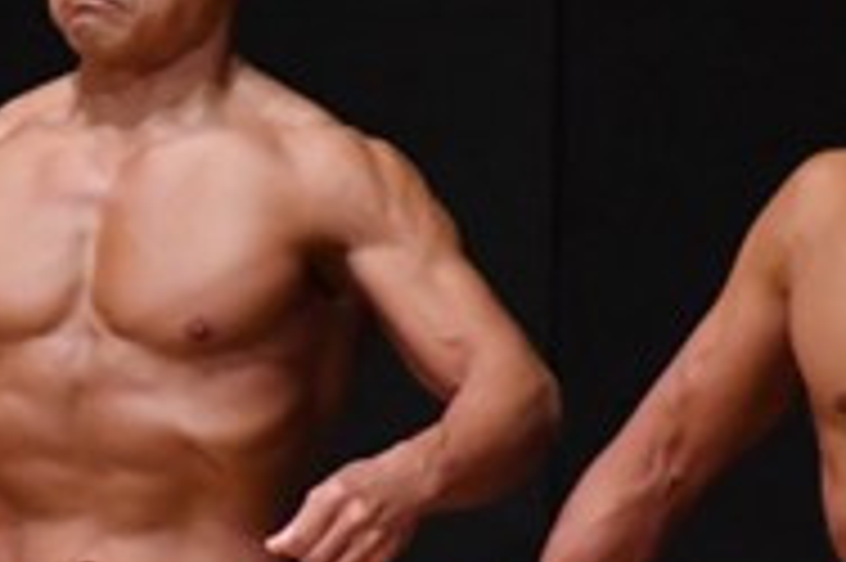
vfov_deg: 1.0
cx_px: -538
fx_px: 33481
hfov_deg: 1.4
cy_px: 710
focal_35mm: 1426
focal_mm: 230
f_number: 5.6
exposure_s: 1/400
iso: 6400
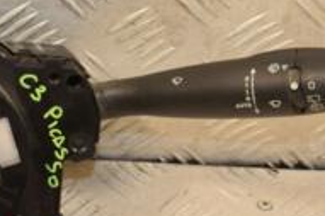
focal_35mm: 151
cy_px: 117
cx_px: -77
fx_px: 1362
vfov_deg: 9.1
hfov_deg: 13.2
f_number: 6.3
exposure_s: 1/200
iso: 800
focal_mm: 32
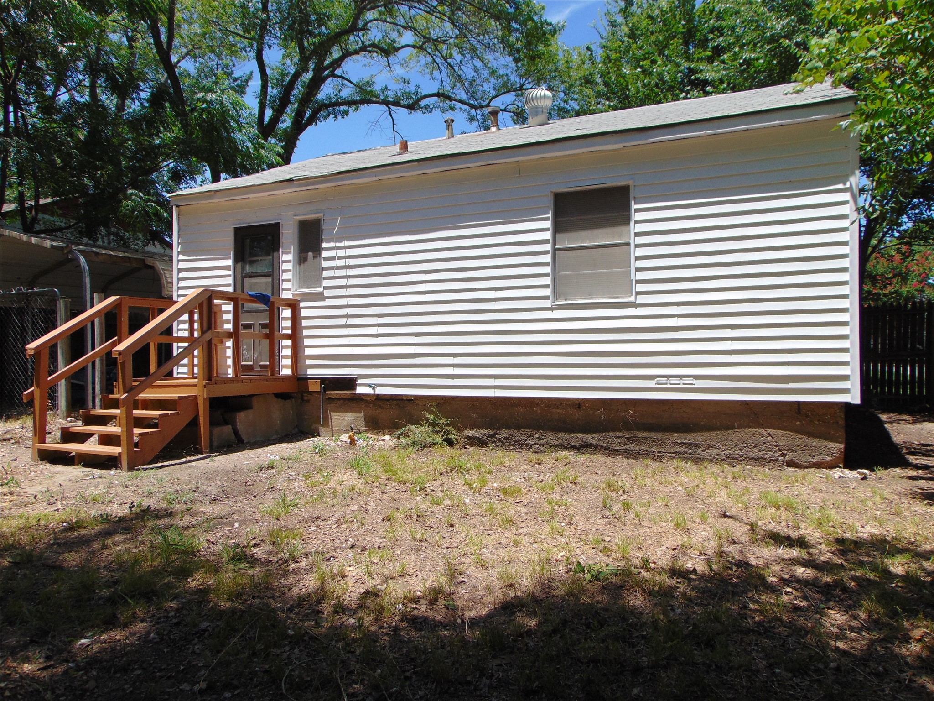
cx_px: 467
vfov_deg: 54.9
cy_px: 350
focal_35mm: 25
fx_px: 675
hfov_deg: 69.4
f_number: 7.7
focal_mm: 4.5
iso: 80
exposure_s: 1/200
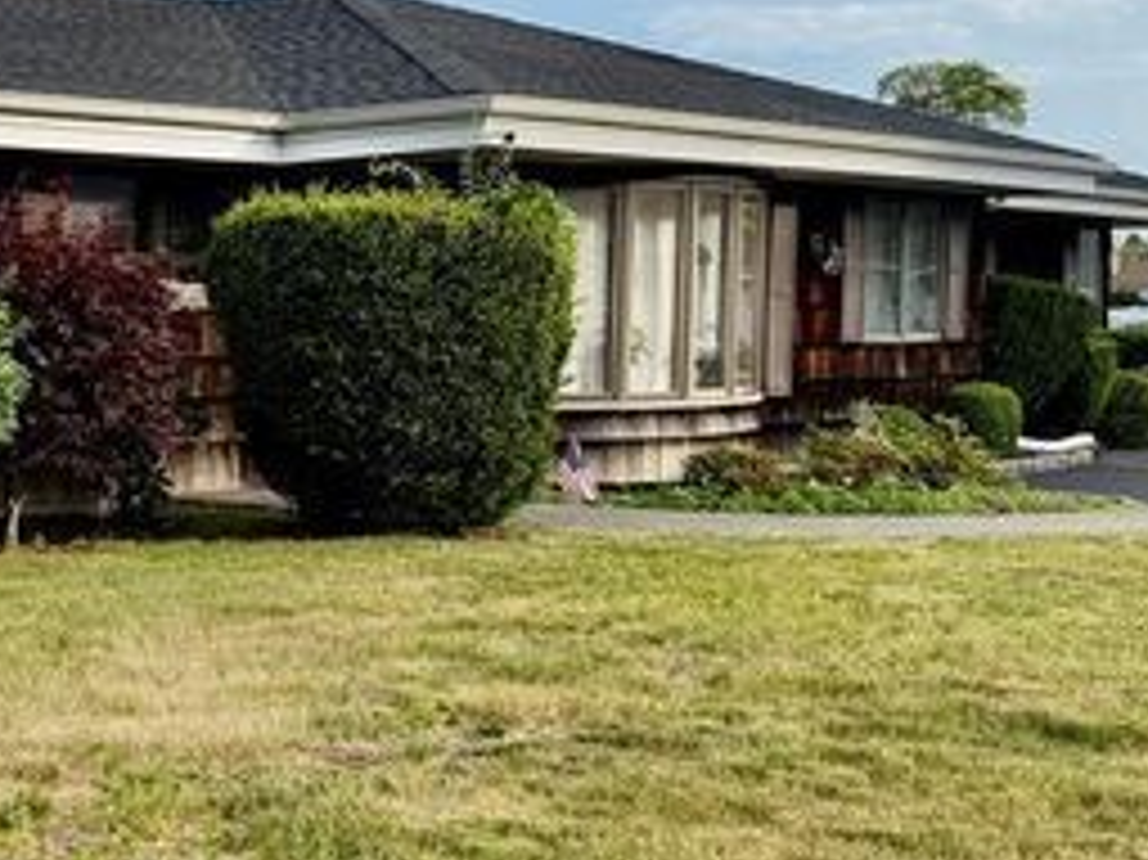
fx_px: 1856
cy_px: 376
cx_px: 41
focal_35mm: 56
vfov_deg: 26.1
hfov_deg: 32.1
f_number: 1.78
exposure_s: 1/2703
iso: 80
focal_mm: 6.76
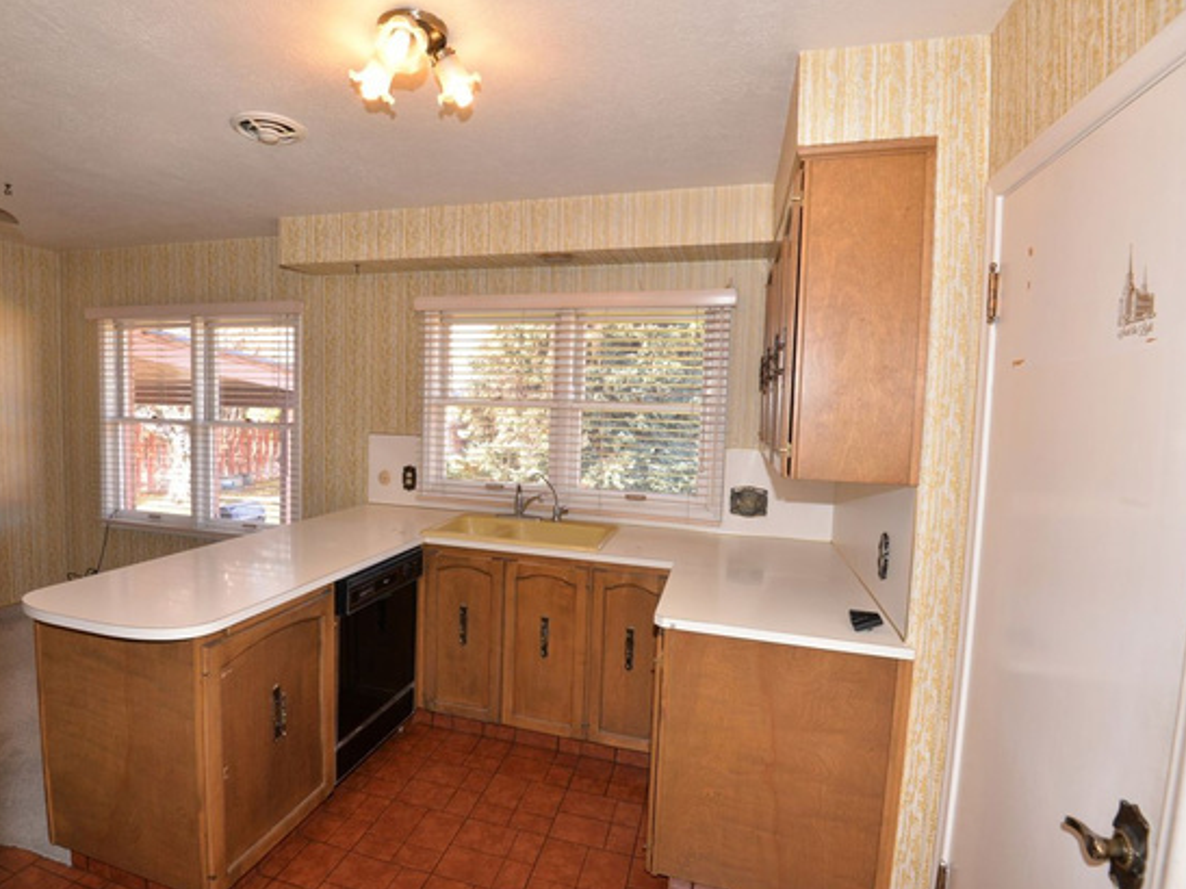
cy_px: 456
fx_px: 617
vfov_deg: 71.6
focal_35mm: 18
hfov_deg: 87.3
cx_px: 516
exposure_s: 1/80
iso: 640
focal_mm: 16
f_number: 6.3
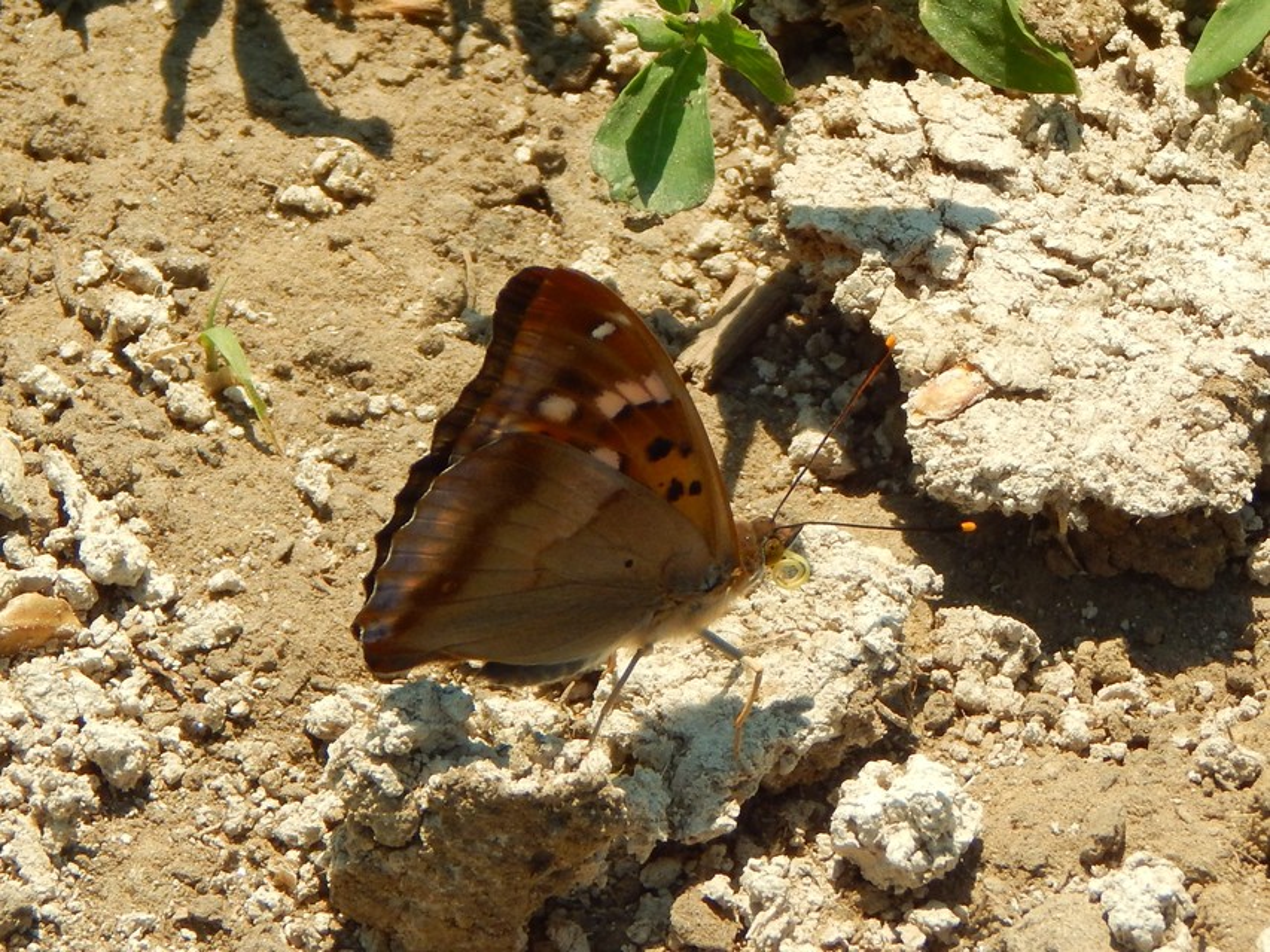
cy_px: 476
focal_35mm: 232
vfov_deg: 6.4
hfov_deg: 8.5
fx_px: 8513
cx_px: 635
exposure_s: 1/640
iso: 125
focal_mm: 41.7
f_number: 5.6
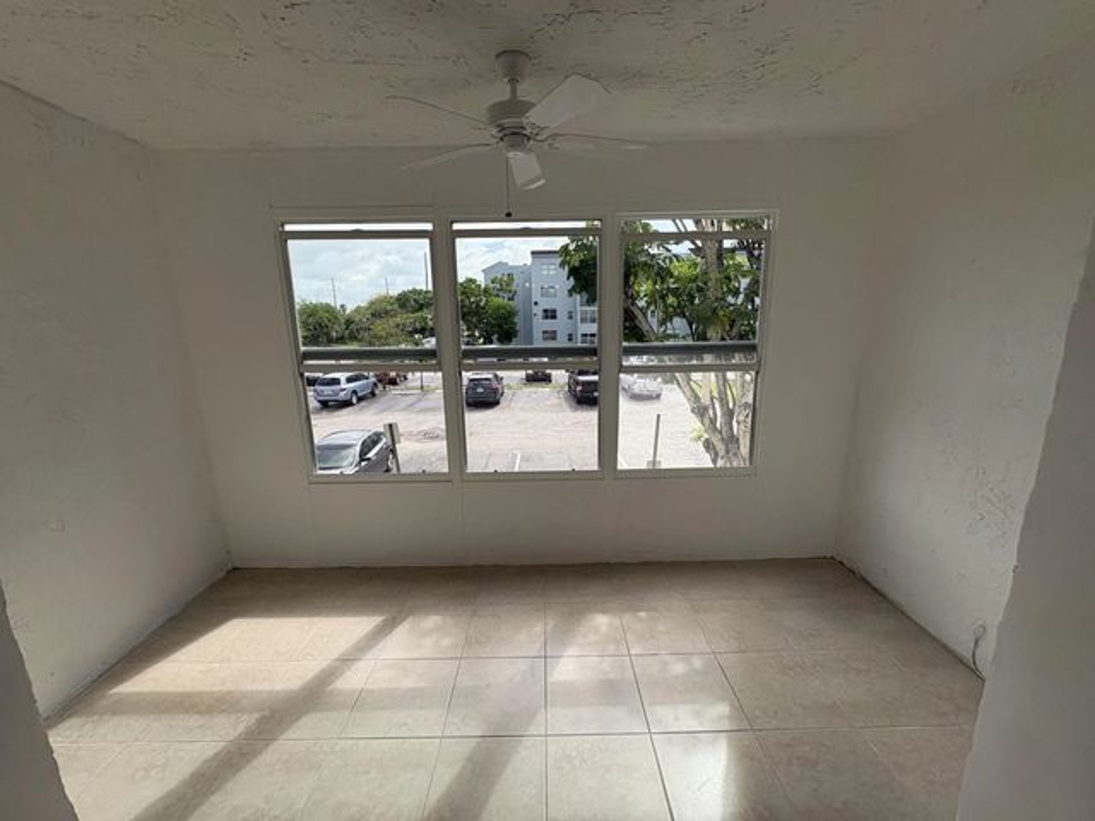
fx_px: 443
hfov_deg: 102.1
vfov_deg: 85.7
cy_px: 410
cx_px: 548
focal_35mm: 14
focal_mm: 2.22
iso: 40
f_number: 2.2
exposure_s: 1/537
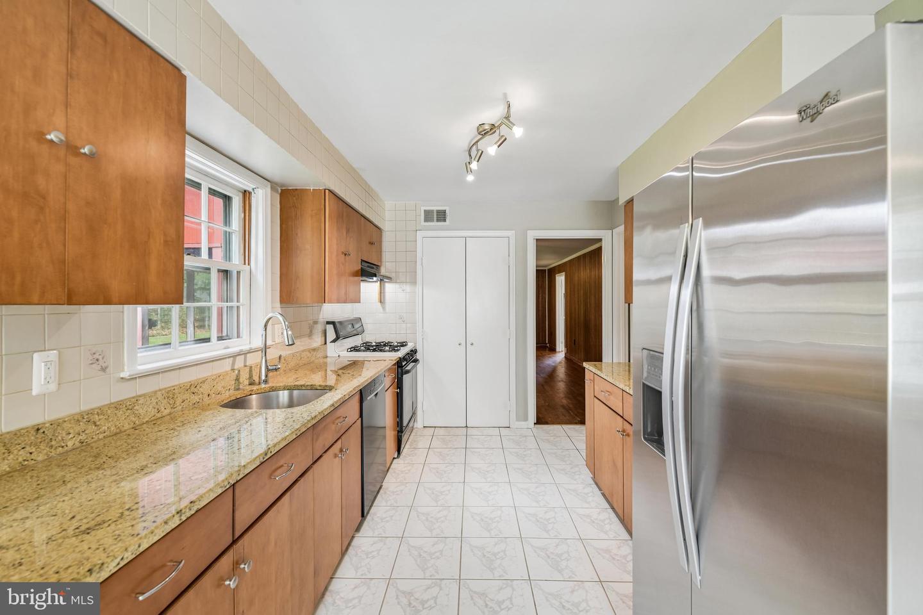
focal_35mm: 15
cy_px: 308
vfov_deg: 77.3
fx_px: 385
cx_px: 462
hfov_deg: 100.4
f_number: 8
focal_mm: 15
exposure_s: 1/15
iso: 400
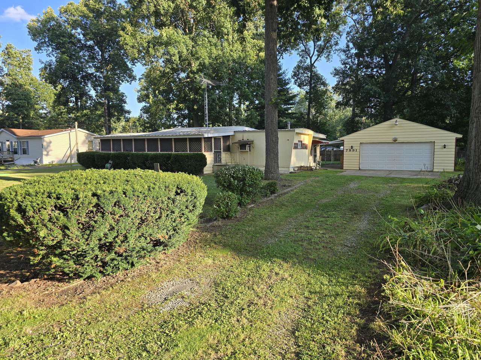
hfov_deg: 73.9
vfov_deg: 58.9
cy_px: 180
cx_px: 240
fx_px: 320
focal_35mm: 23
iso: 12
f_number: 1.7
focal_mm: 6.3
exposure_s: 1/220
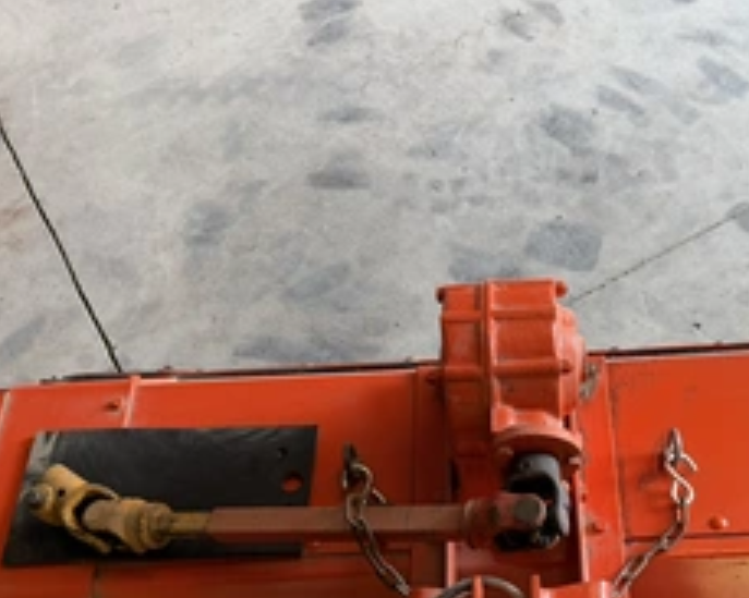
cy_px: 461
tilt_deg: -60.8
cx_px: 540
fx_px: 908
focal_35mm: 41
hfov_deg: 43.7
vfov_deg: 35.5
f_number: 1.78
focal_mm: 6.76
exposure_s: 1/121
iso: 100
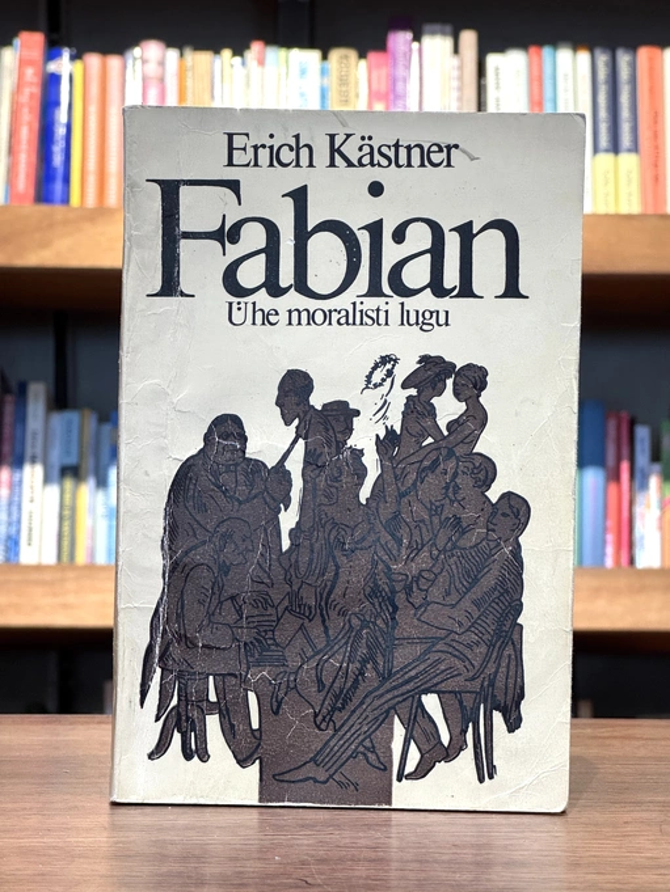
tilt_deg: +1.1
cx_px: 335
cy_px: 446
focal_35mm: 77
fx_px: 1987
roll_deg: -1.3
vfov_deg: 25.3
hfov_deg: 19.1
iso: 250
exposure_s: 1/71
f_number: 2.8
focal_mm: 9
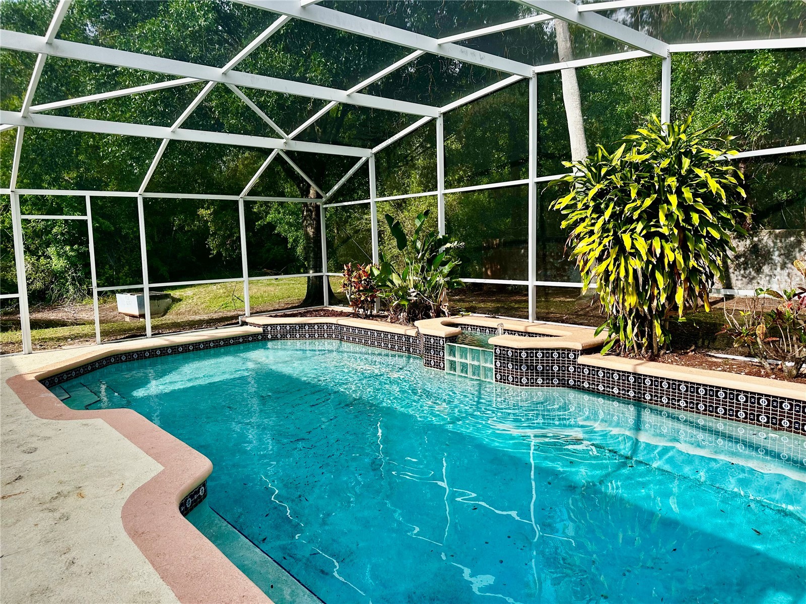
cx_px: 403
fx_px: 559
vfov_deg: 56.8
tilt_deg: -6.2
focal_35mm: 24
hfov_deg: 71.6
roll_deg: +1.6
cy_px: 302
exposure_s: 1/2070
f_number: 1.78
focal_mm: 6.86
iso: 80
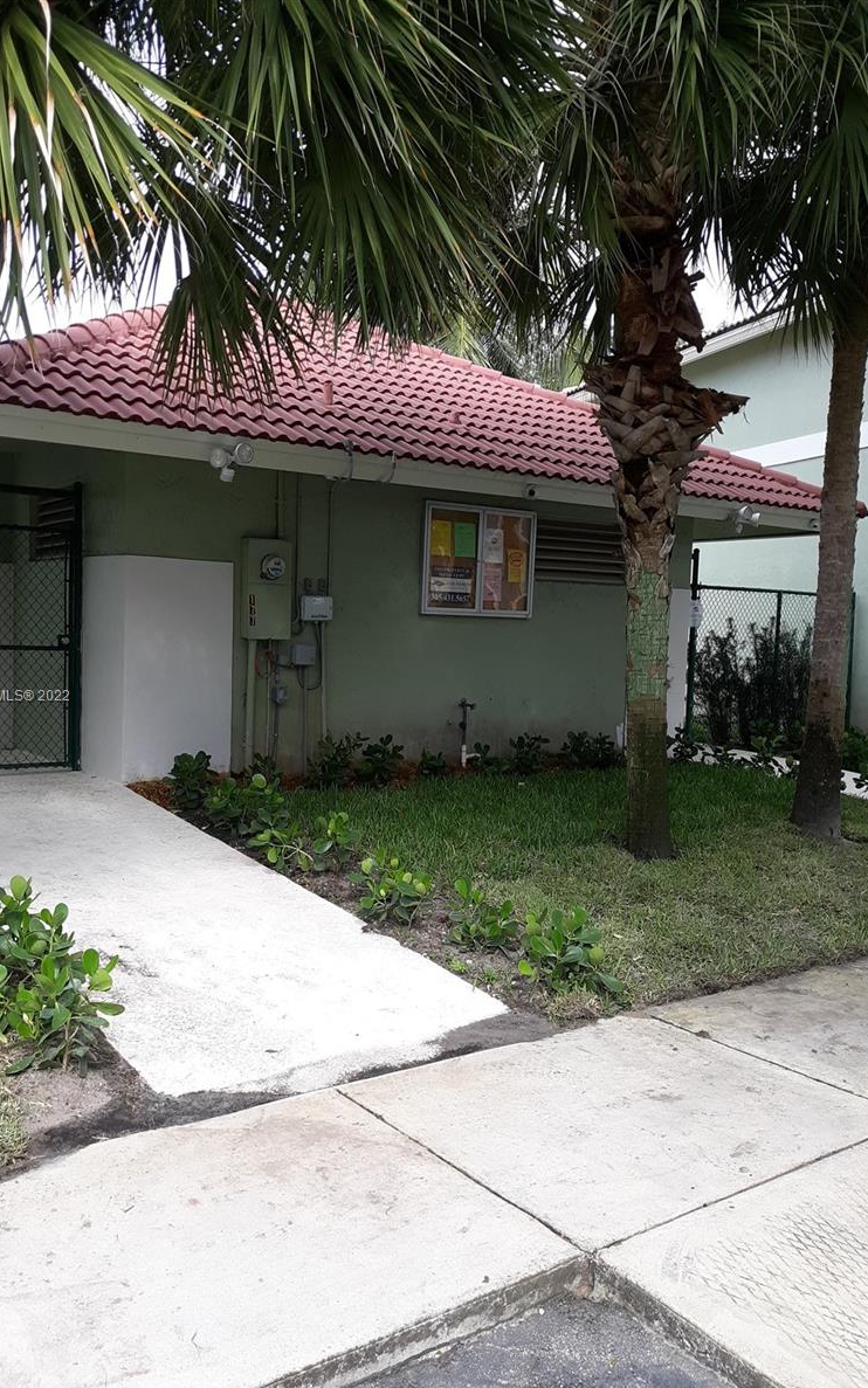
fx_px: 1135
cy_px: 697
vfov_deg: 62.9
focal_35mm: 30
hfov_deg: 41.8
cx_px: 383
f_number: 1.7
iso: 40
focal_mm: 3.7
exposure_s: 1/333
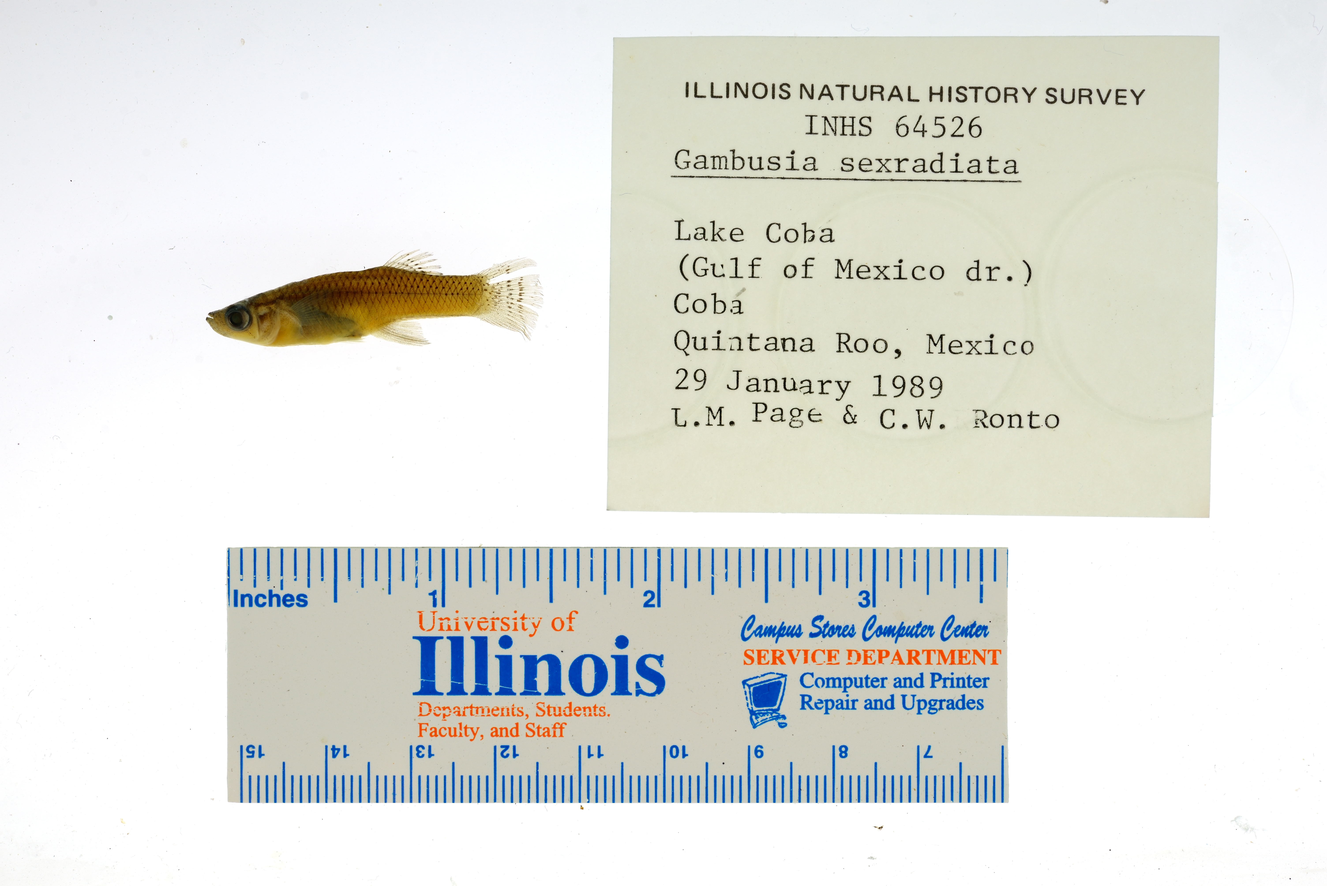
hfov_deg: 33.4
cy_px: 443
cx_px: 664
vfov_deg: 22.6
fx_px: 2212
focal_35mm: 60
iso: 100
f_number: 10
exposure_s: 1/200
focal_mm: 60
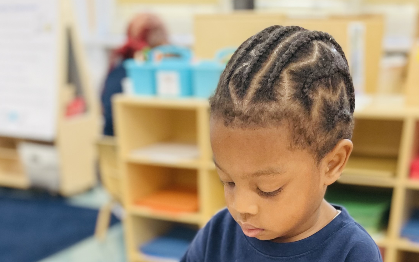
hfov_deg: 39.6
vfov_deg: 22.1
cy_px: 361
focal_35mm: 51
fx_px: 582
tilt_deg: -28.2
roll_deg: +0.8
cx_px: 216
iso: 160
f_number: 1.6
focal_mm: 5.1
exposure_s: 1/60
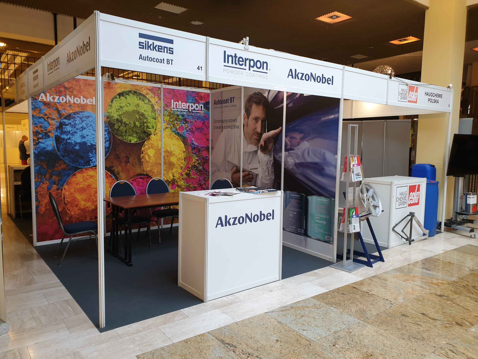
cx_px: 239
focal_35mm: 26
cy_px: 180
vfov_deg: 53.1
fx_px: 359
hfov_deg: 67.3
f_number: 2.4
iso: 125
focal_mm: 4.3
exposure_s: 1/50
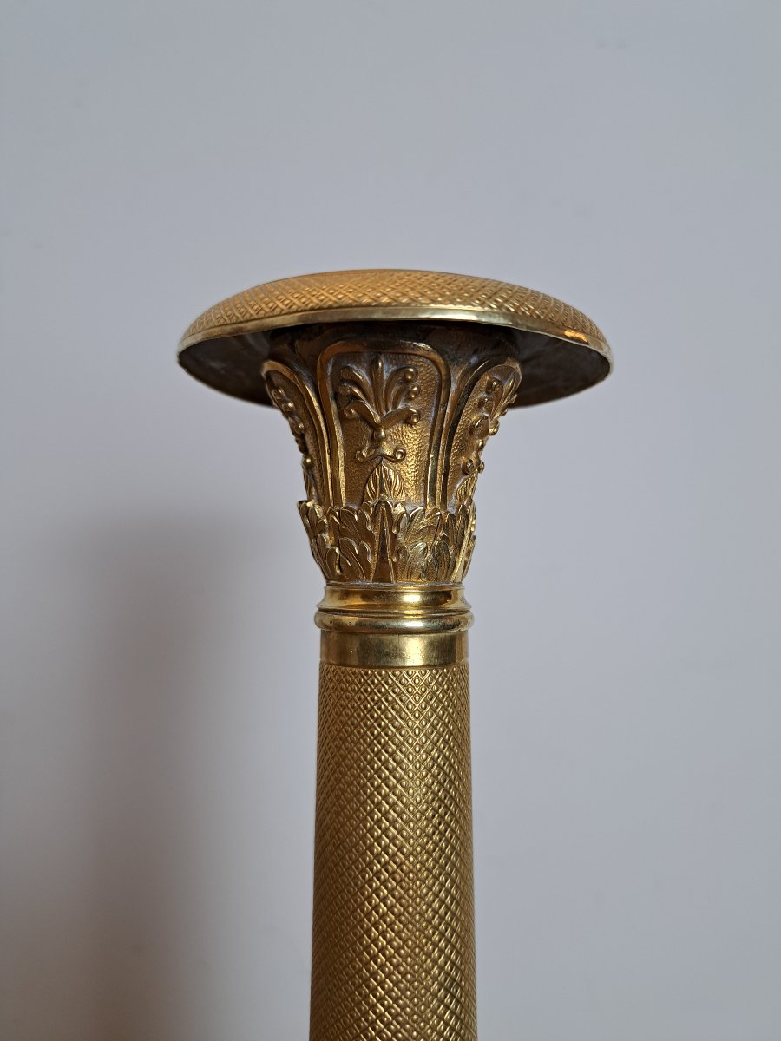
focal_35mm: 24
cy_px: 520
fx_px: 722
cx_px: 390
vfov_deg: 71.6
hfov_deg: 56.8
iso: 100
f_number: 1.8
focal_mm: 5.23
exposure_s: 1/60
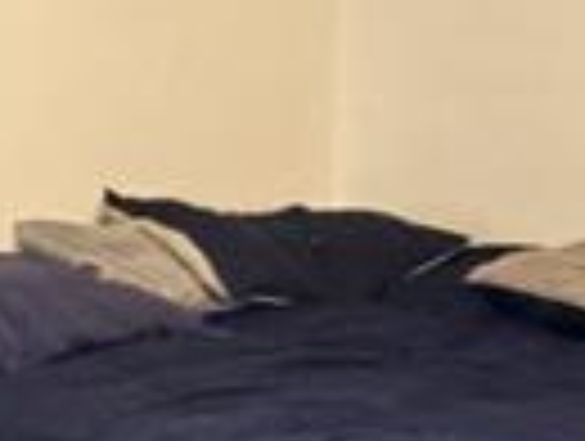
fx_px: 1862
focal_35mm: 110
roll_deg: +2.7
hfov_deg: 16.4
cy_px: 274
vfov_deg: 13.5
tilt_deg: -13.0
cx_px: -266
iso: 1600
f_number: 2.2
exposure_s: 1/30
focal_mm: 2.22
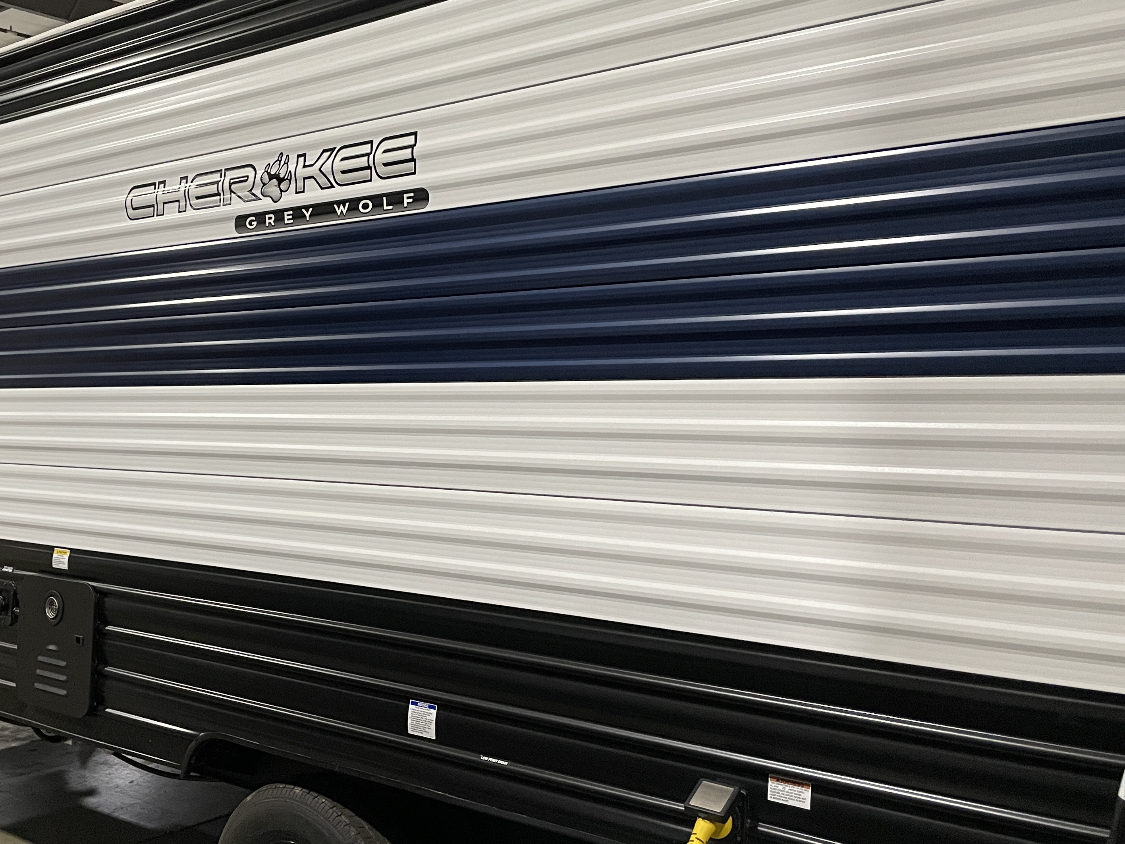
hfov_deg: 49.3
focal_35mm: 37
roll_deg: -0.9
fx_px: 1203
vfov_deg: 38.6
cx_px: 375
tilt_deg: +3.5
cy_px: 371
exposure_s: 1/60
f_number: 1.6
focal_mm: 4.2
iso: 320
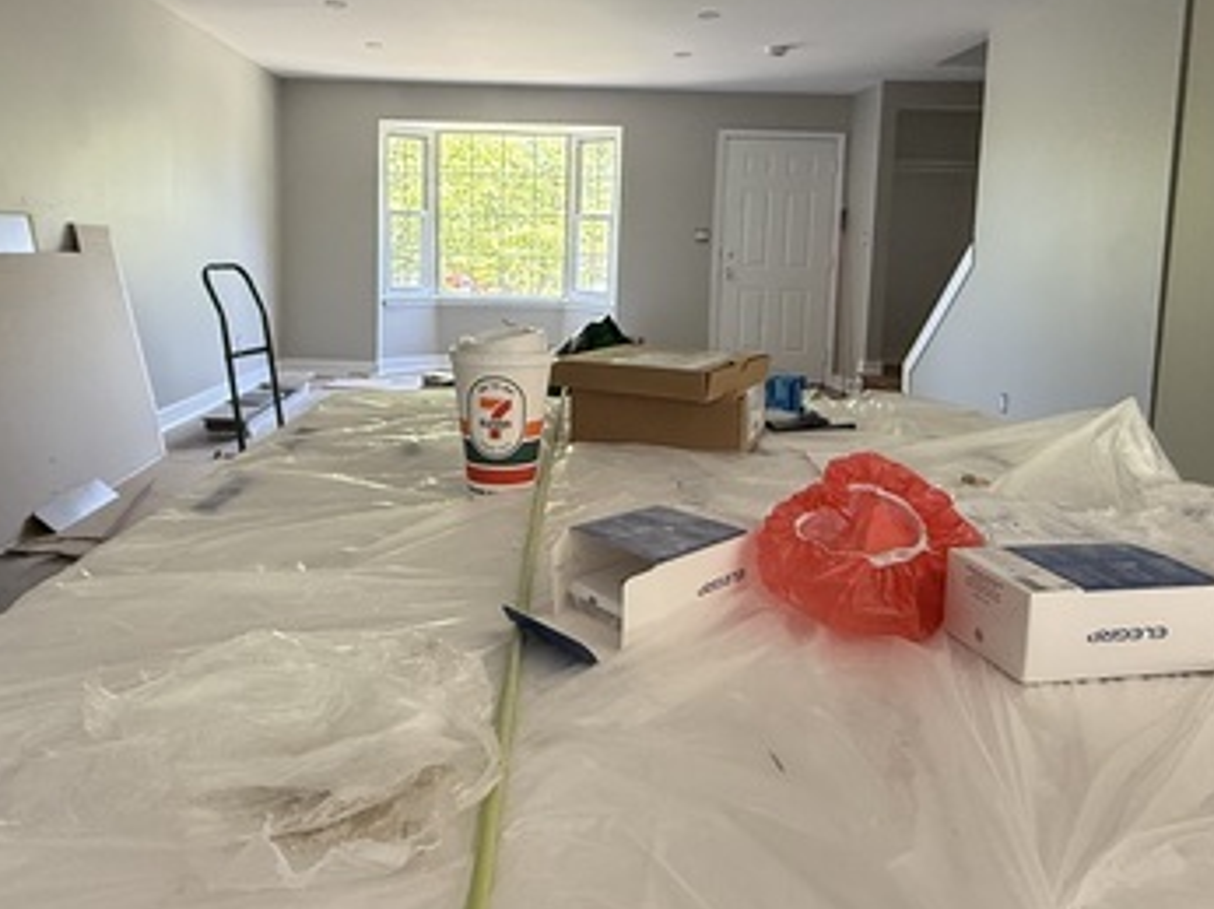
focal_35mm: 27
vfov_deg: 50.8
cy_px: 344
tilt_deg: -5.1
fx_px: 946
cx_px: 546
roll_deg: -1.0
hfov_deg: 65.2
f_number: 2.2
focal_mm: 2.22
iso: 320
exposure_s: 1/99
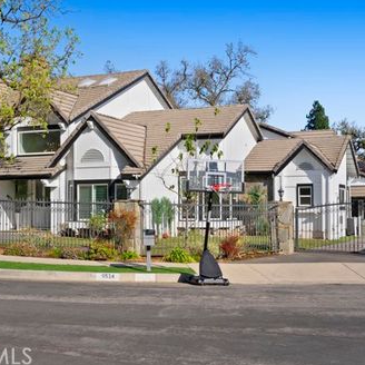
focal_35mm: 61
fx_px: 728
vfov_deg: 28.2
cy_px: 184
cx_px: 119
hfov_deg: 28.0
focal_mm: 47
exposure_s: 1/750
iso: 250
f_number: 8
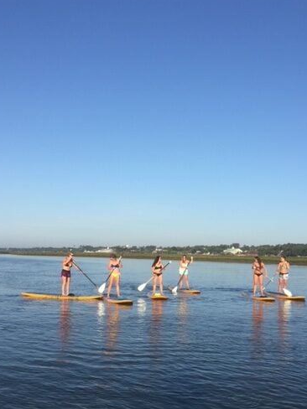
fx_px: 449
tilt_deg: +3.0
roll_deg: -2.3
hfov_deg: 37.7
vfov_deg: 48.8
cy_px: 236
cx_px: 164
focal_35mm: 38
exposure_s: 1/1721
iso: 32
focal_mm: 4.15
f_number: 2.2
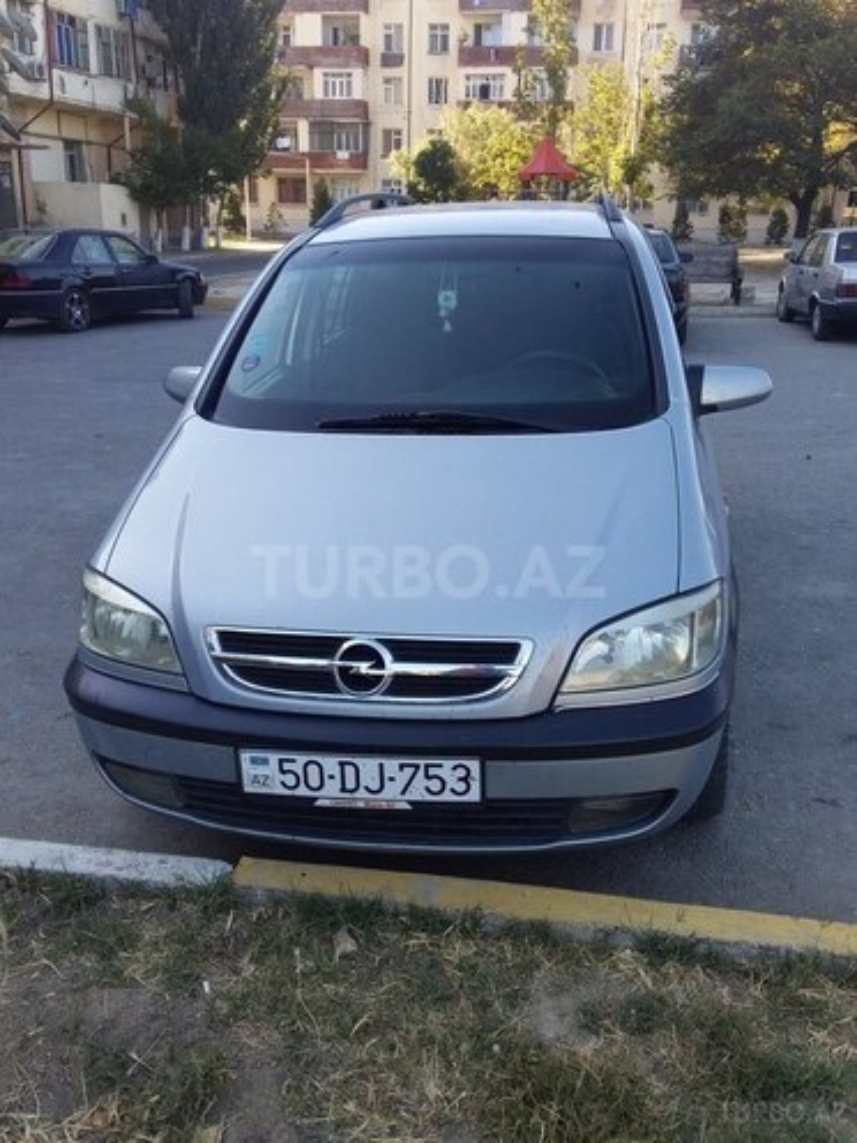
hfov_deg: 45.4
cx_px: 428
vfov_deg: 58.4
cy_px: 572
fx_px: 1023
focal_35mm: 31
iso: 40
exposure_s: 1/268
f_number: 2.2
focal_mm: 3.3
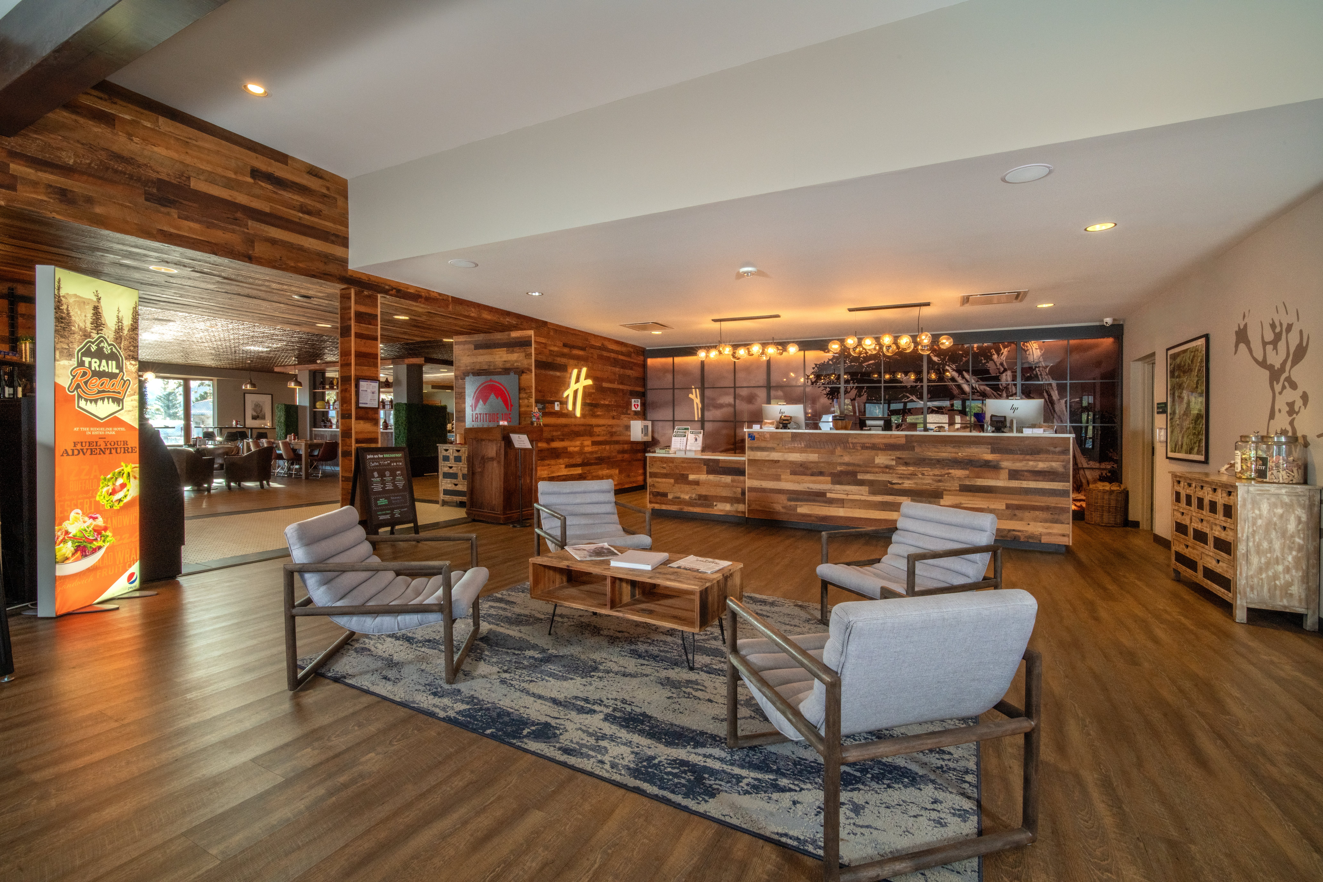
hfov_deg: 100.4
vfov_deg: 77.3
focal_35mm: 15
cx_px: 662
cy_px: 441
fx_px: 551
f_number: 22
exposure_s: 1/15
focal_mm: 15
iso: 400
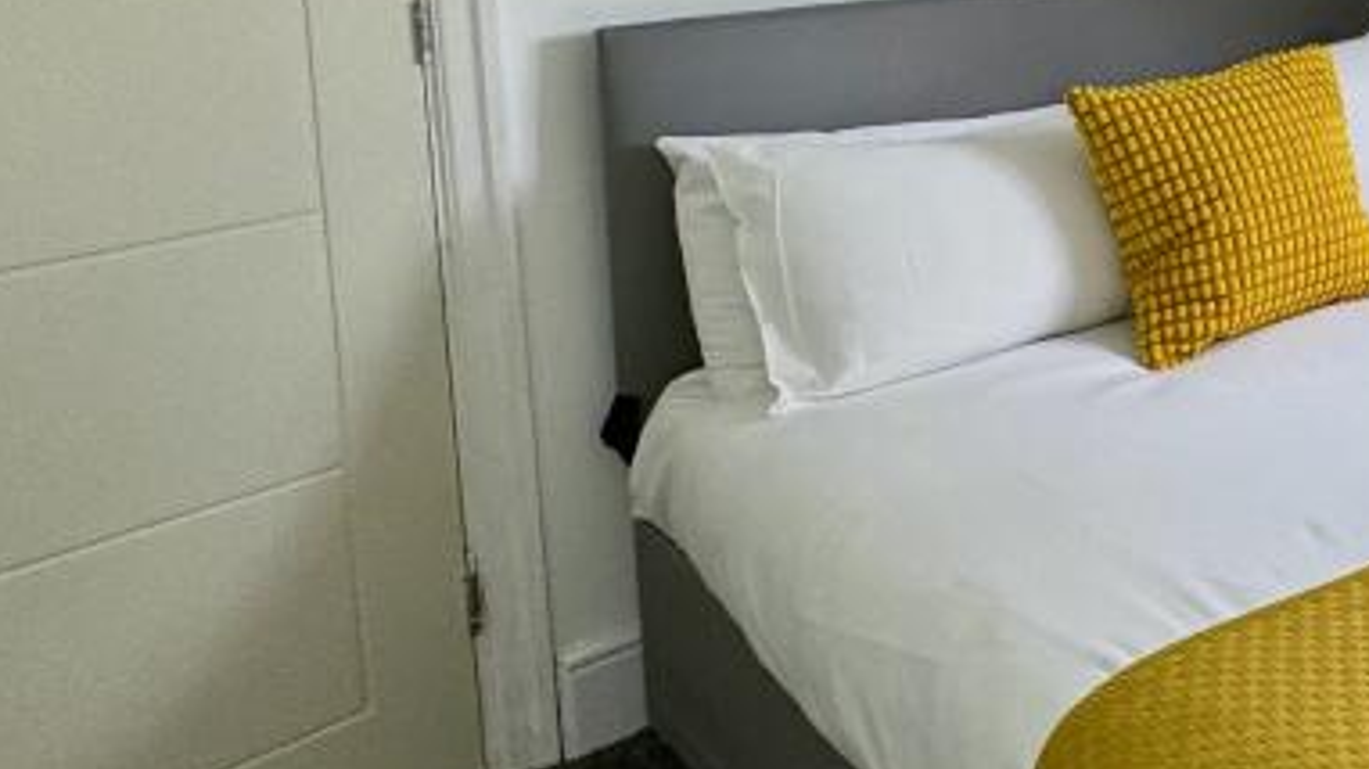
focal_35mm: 41
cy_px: -50
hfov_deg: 36.1
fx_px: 1488
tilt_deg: -6.1
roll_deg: +1.2
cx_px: 1707
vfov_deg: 26.9
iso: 64
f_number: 2.2
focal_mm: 2.22
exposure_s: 1/99
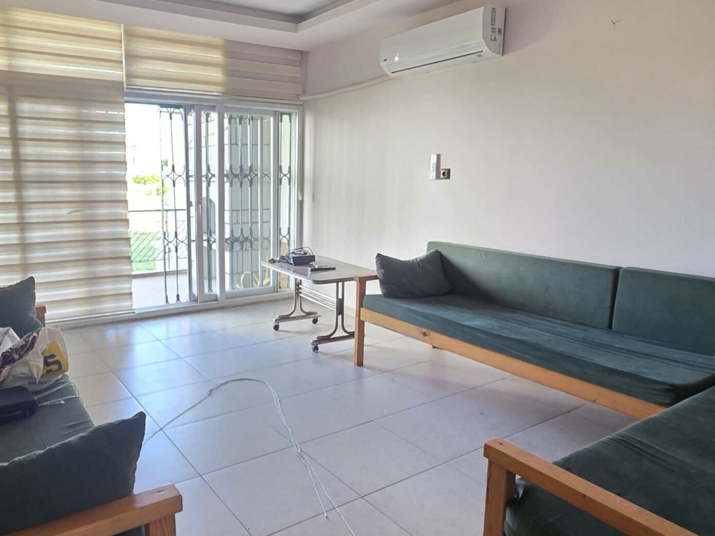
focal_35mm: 24
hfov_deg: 70.8
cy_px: 270
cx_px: 284
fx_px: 496
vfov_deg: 56.8
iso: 160
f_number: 1.9
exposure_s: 1/50
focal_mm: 2.2
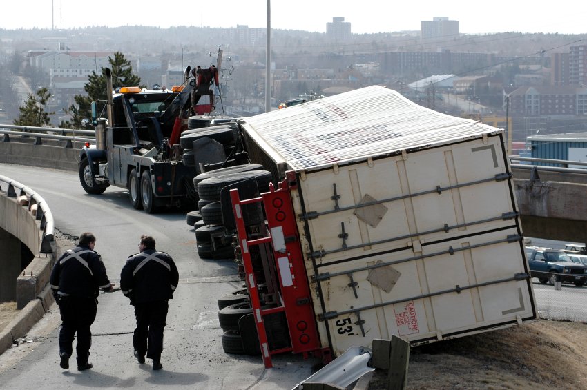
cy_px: 195
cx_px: 294
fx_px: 2077
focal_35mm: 128
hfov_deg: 16.1
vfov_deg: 10.7
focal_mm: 85
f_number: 7.1
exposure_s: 1/500
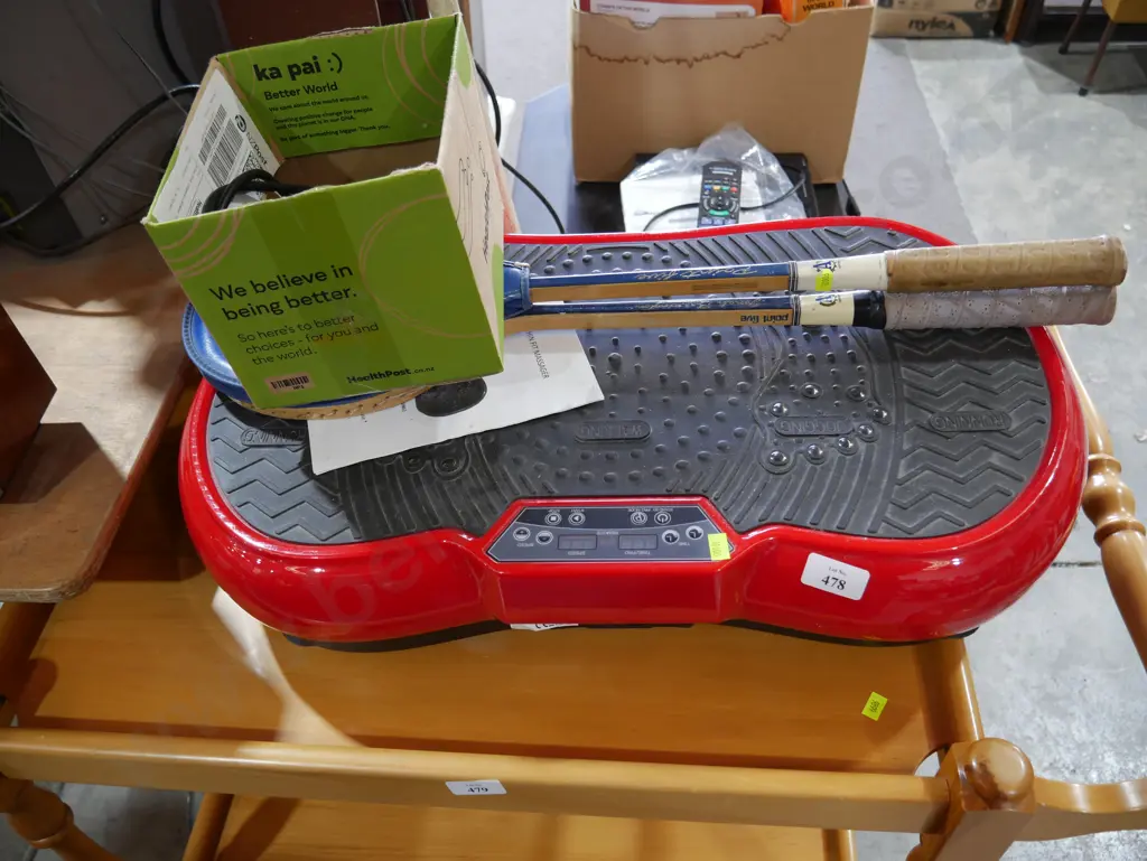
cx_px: 574
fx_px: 928
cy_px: 430
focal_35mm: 28
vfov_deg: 49.8
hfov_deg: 63.4
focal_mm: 14
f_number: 3.5
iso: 500
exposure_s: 1/60
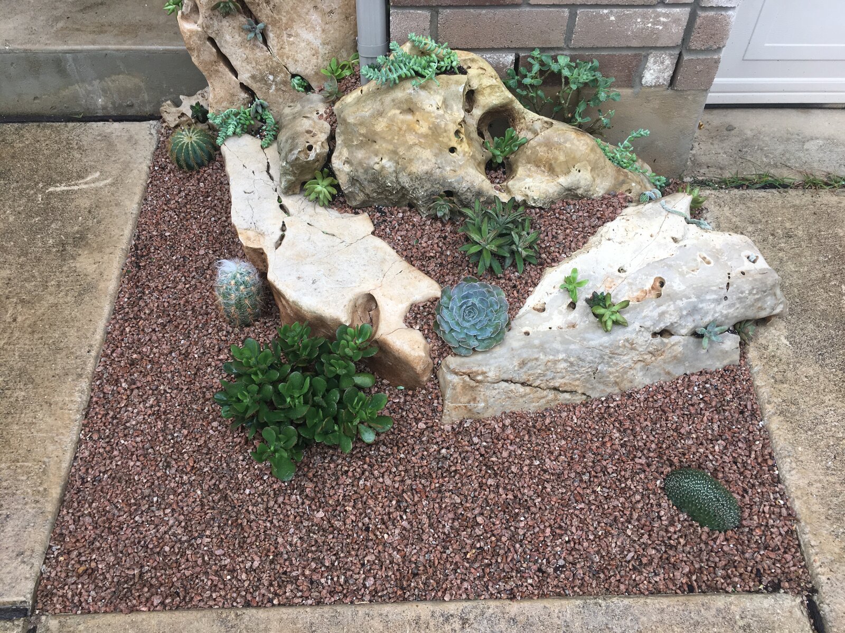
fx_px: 708
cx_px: 422
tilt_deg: -47.6
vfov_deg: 48.2
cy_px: 316
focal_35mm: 29
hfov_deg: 61.7
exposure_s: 1/120
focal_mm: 4.15
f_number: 2.2
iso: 32
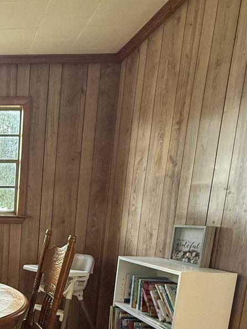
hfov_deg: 32.5
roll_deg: -0.9
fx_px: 342
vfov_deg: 47.4
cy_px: 281
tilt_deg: -8.8
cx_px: -52
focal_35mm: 36
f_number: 2.2
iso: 320
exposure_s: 1/90
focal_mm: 2.22
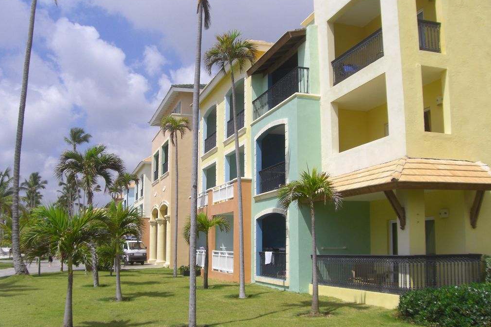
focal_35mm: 40
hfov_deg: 48.5
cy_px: 164
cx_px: 245
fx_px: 546
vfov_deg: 33.4
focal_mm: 6.2
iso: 64
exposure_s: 1/250
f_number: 8
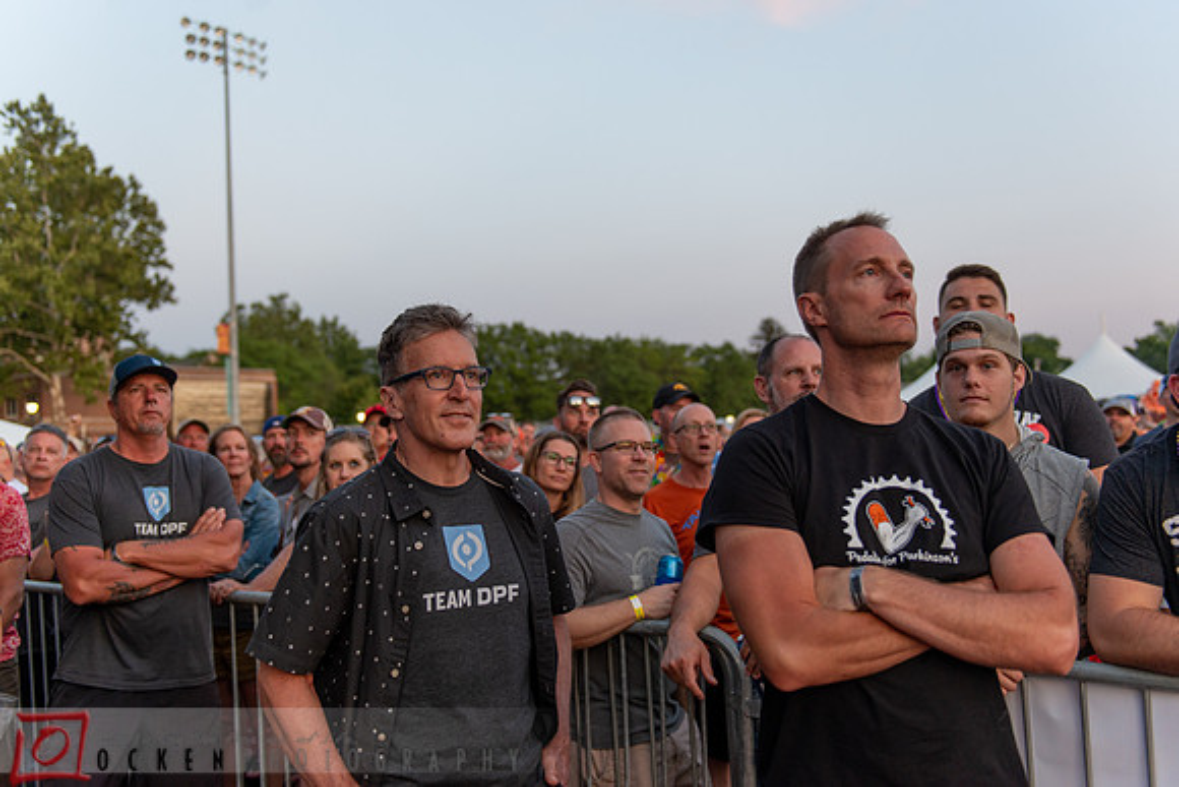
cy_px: 394
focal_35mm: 35
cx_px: 590
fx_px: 1146
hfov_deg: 54.4
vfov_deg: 37.9
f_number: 2.8
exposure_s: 1/100
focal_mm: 35
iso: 800
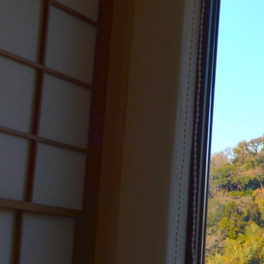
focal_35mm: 130
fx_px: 1122
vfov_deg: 13.4
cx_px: 610
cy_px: 130
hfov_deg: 11.4
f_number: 7.1
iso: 100
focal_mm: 22
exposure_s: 1/200
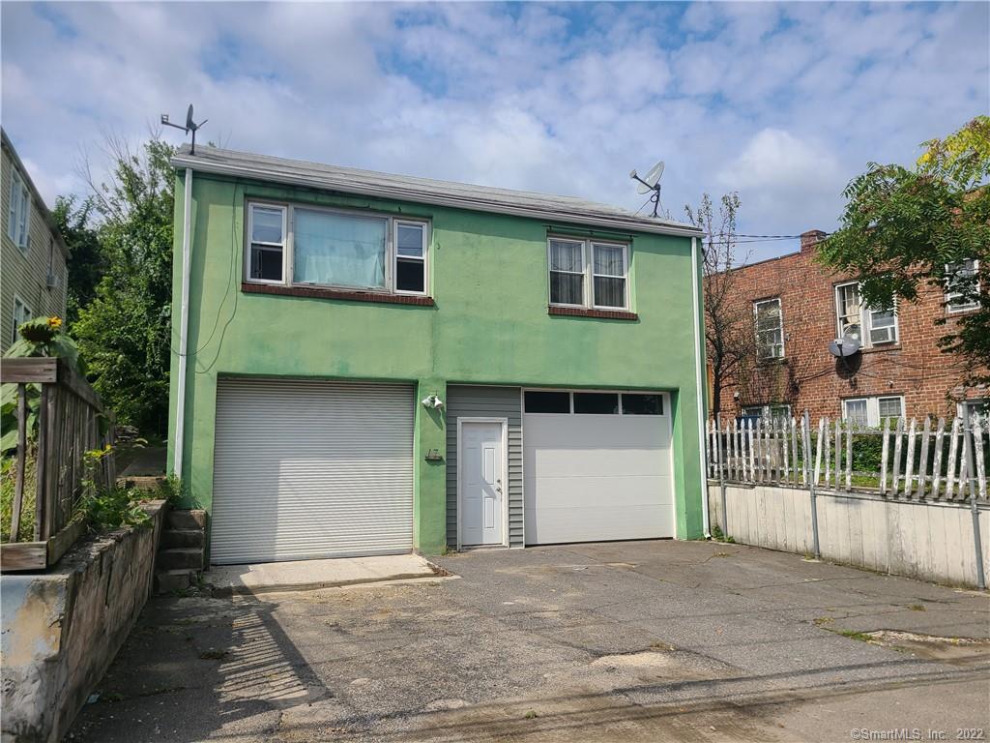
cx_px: 495
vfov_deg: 53.1
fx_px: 744
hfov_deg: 67.3
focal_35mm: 26
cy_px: 372
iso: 40
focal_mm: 5.4
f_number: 1.8
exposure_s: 1/3757
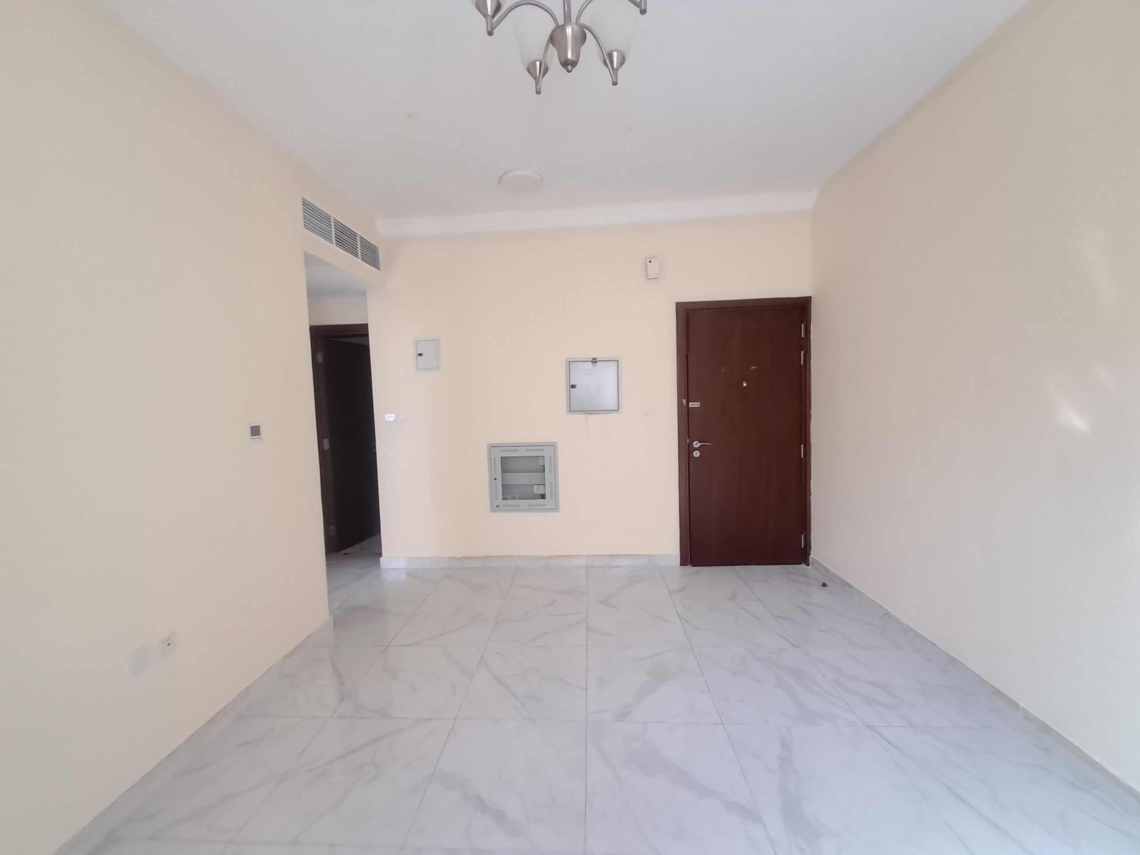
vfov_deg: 89.9
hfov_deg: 106.2
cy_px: 428
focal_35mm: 13
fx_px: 428
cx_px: 570
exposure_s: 1/25
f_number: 2.2
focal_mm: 1.13
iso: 250
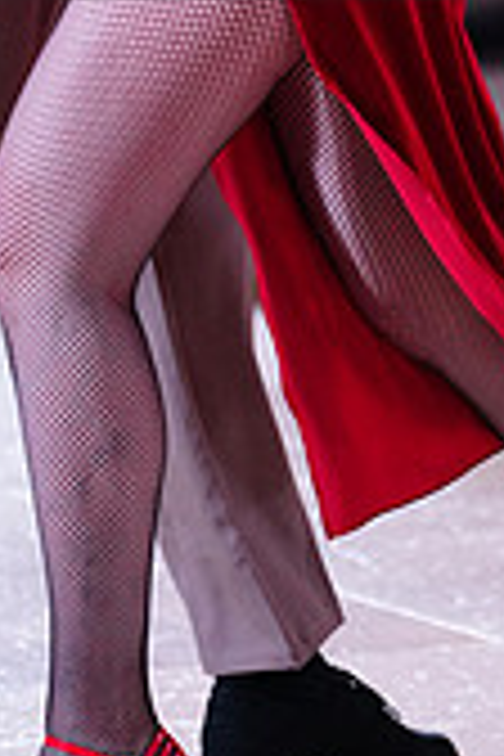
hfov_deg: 3.5
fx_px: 8357
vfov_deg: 5.2
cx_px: -11
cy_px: -148
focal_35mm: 398
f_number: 2.8
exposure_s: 1/500
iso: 2000
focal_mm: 115
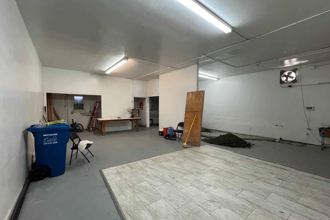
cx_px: 170
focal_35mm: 14
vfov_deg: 81.2
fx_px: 128
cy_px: 113
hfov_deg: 104.2
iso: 250
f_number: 1.8
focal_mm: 1.57
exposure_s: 1/120
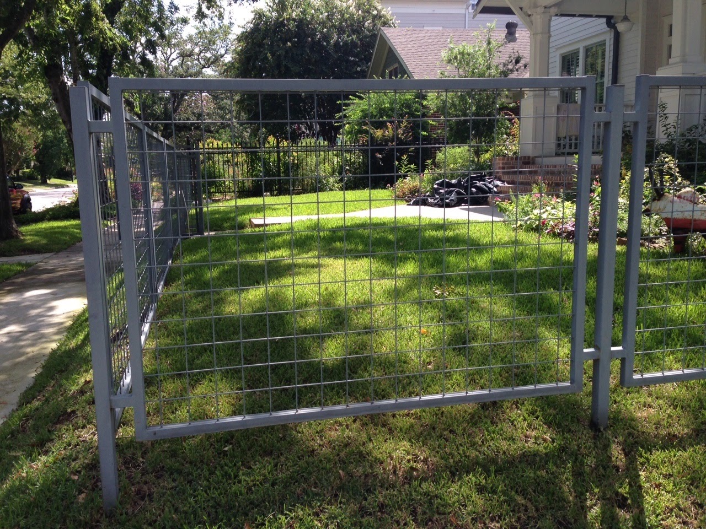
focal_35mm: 33
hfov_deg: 55.4
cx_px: 353
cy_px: 264
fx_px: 673
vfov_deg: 42.9
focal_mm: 4.12
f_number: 2.4
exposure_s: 1/565
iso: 50
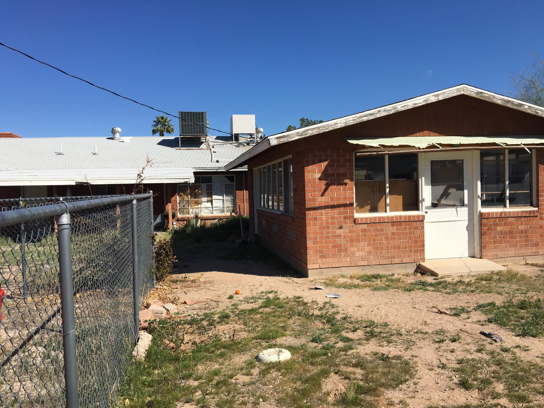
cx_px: 272
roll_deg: +2.3
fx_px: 456
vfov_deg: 48.2
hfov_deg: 61.7
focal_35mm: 29
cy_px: 204
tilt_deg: -4.1
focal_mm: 4.15
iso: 25
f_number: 2.2
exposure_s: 1/2262
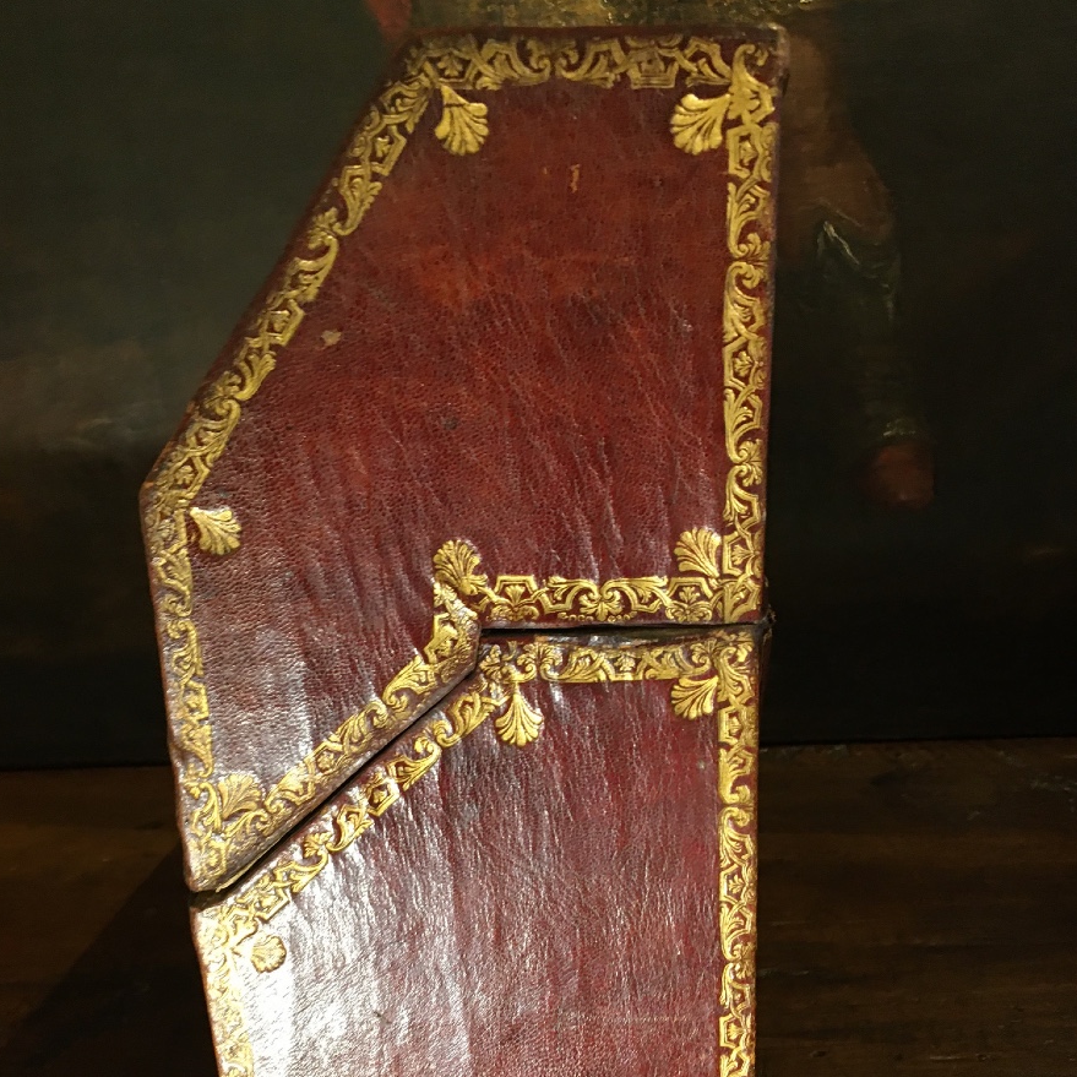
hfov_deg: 47.2
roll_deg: +1.6
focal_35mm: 35
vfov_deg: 46.5
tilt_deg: -17.7
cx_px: 548
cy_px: 714
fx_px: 1232
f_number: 2.2
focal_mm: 4.15
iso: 100
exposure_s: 1/17
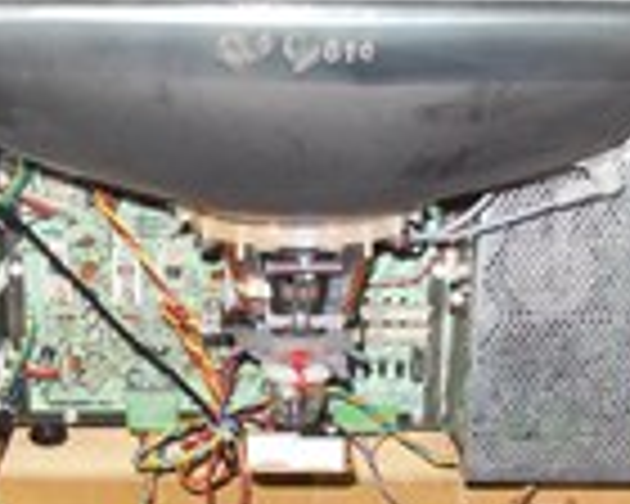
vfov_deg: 19.4
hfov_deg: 24.4
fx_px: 1454
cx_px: 310
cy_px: 432
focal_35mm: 78
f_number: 3.2
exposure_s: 1/25
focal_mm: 4.5
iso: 200
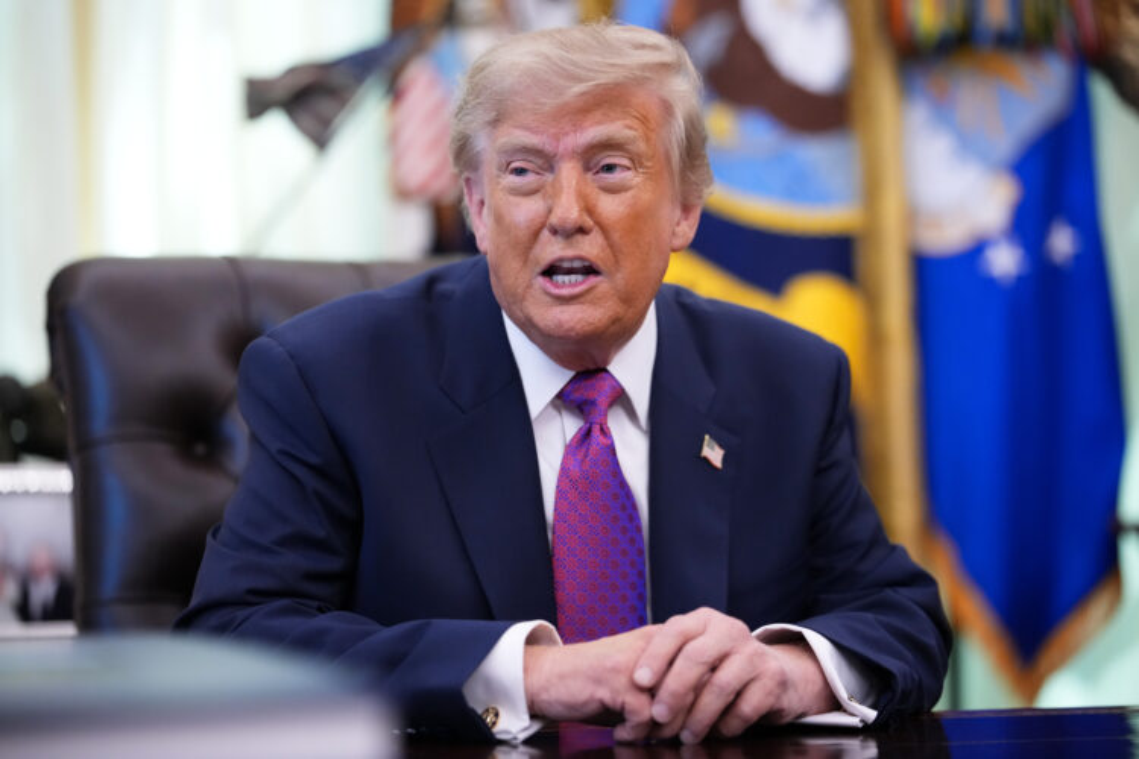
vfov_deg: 16.1
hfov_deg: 23.9
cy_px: 380
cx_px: 570
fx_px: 2689
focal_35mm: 85
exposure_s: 1/320
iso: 3200
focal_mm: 85
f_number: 2
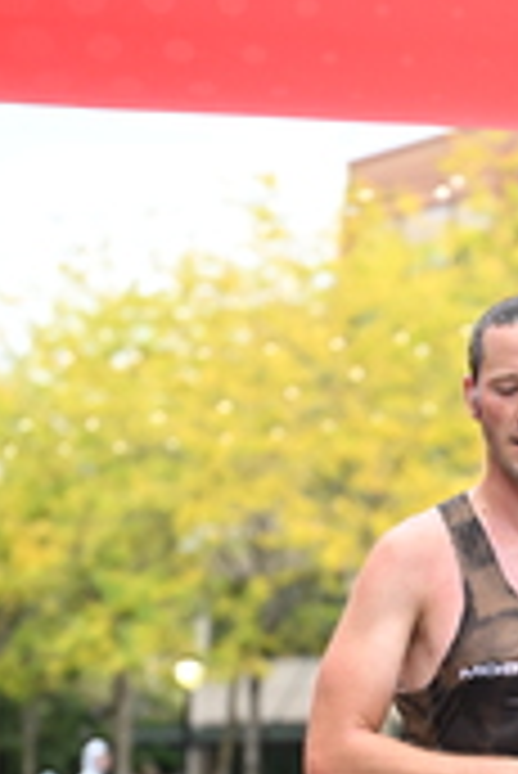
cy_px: 720
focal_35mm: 227
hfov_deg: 6.0
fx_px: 4889
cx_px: 570
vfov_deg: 9.0
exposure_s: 1/800
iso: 1600
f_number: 2.8
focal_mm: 71
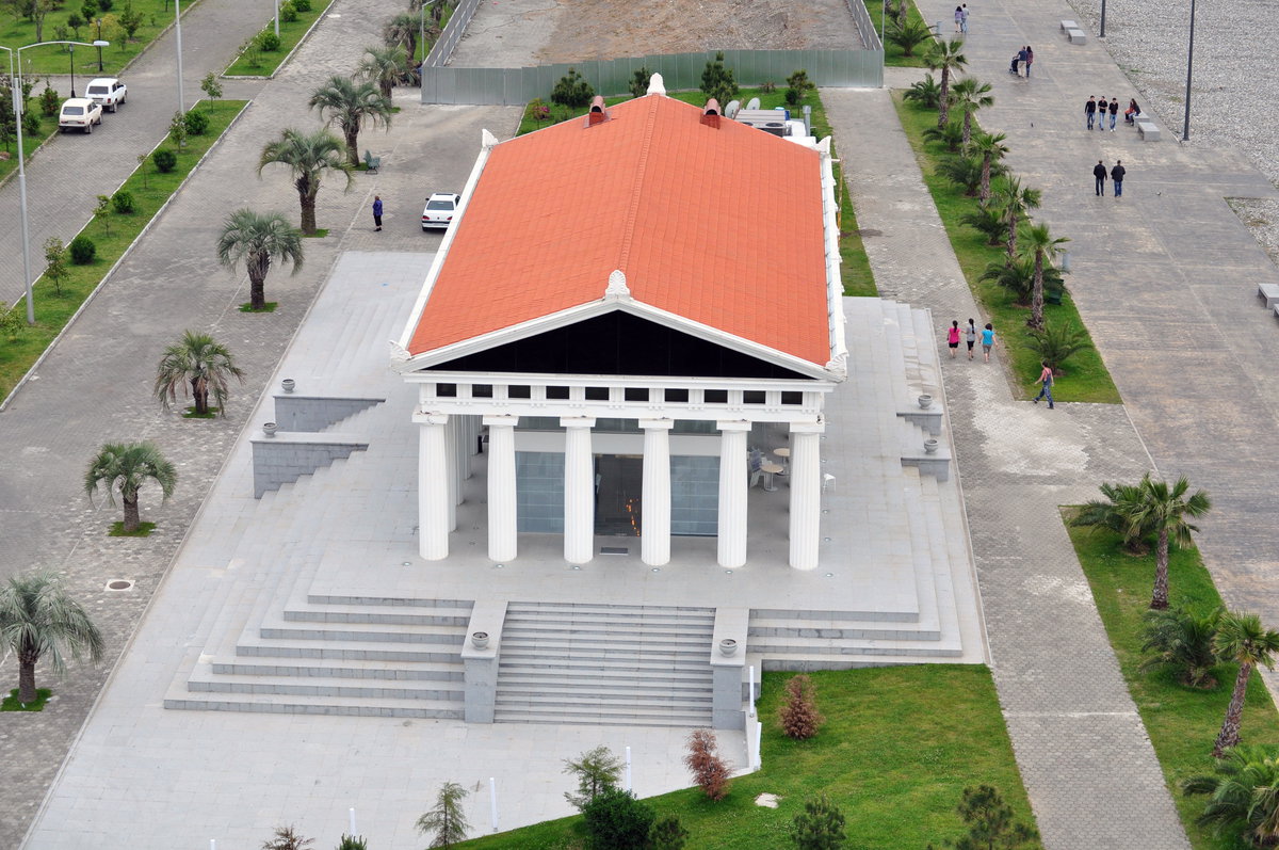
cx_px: 640
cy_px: 425
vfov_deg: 18.1
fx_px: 2661
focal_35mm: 75
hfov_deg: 27.0
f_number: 5.6
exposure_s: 1/125
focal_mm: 50
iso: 500
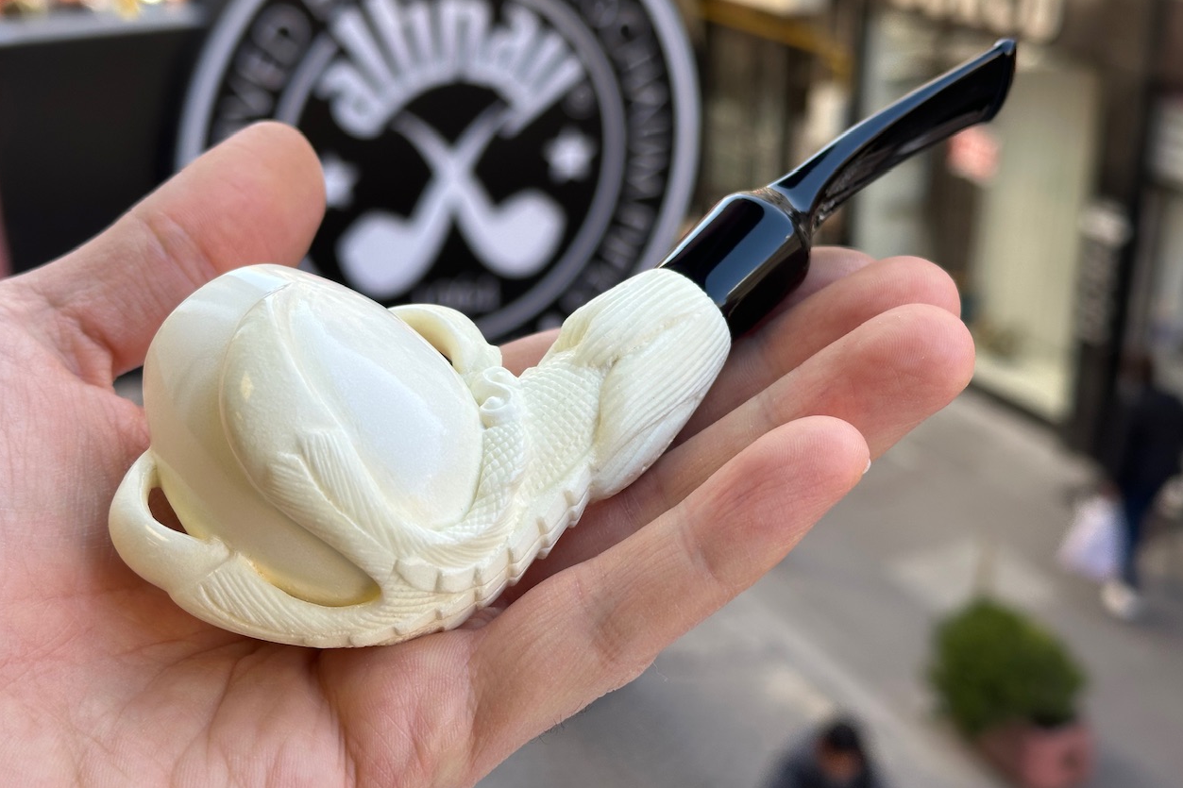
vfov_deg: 26.5
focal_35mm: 51
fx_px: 1676
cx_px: 583
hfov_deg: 38.9
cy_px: 360
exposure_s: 1/407
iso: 64
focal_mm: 6.86
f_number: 1.78
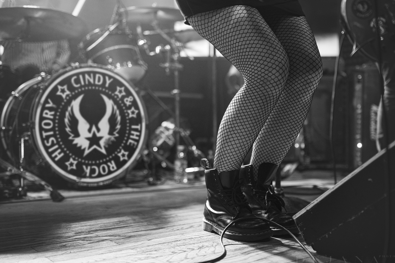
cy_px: 132
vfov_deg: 37.8
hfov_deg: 54.4
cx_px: 198
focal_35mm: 35
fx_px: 384
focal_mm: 35
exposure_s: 1/200
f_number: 1.8
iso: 2000
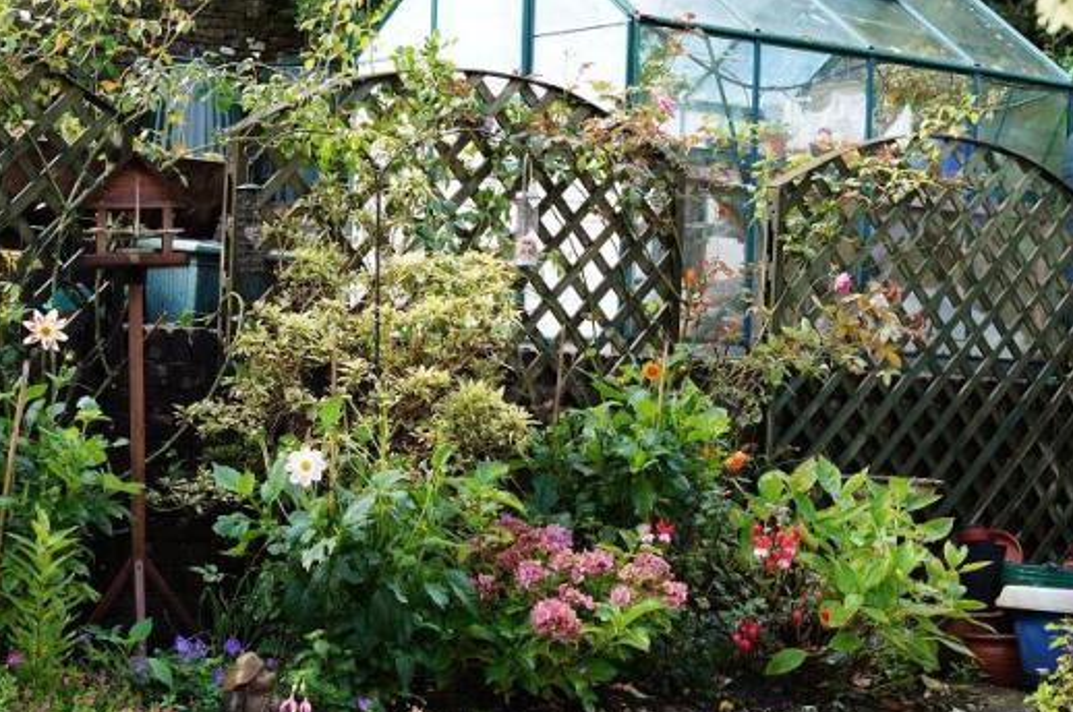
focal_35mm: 95
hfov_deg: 21.5
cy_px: 414
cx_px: 510
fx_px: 2828
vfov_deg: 14.4
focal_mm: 50
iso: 100
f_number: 4.5
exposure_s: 1/80
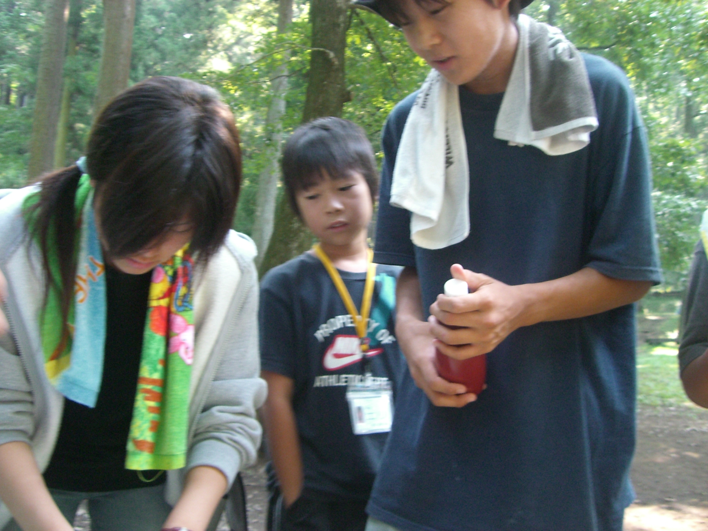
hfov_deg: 49.0
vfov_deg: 37.7
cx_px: 354
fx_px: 777
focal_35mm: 38
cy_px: 266
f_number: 2.7
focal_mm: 6.2
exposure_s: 1/50
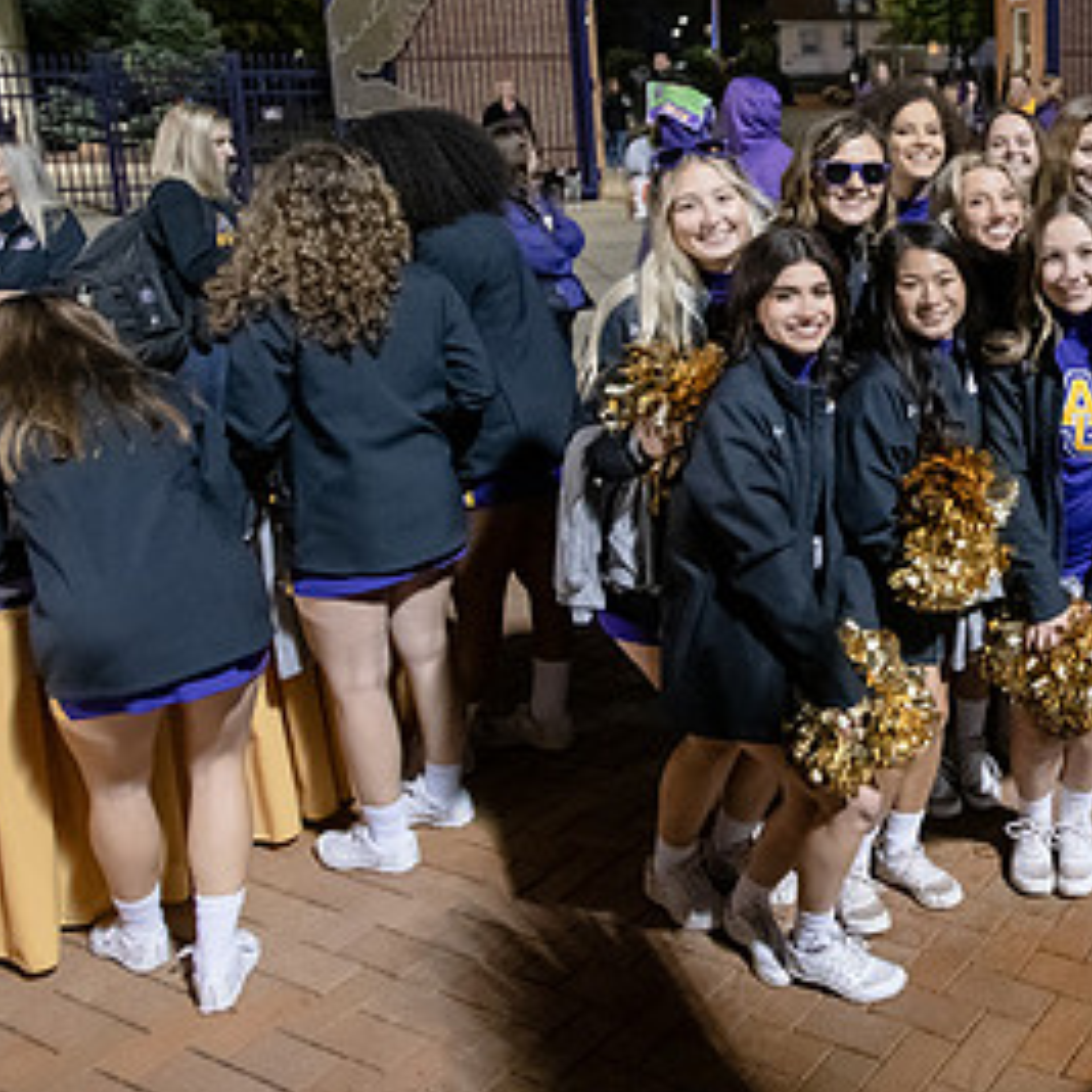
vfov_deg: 44.1
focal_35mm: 37
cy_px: 346
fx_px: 1321
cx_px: 1076
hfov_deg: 39.9
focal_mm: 20
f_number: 3.5
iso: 4000
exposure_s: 1/80
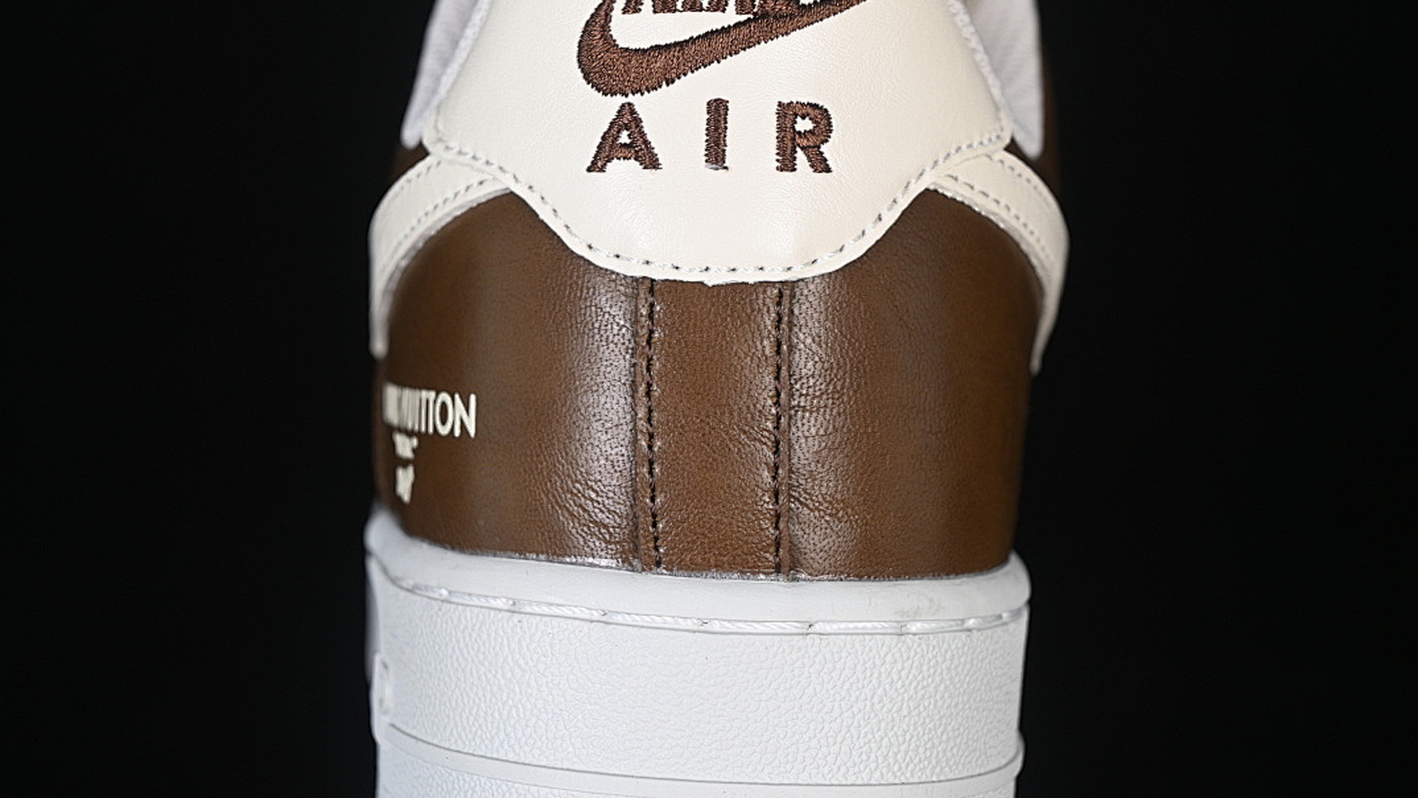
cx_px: 710
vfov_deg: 15.3
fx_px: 2970
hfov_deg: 26.9
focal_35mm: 79
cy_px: 363
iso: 160
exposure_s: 1/60
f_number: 6.3
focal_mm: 50
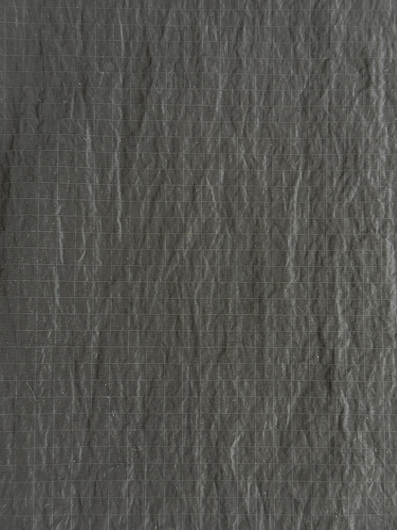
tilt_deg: -86.9
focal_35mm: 48
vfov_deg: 39.7
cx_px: 198
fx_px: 734
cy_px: 265
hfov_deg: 30.3
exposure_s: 1/112
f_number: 1.78
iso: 125
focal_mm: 6.76
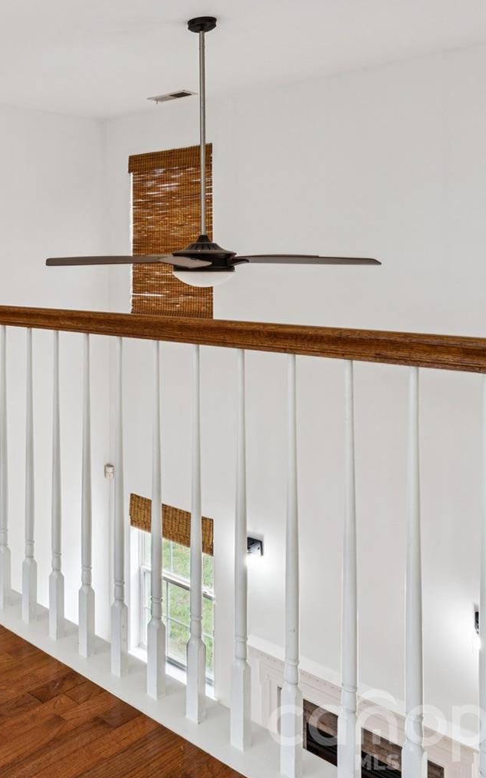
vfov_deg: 55.2
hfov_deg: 32.3
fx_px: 726
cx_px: -56
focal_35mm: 34
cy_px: 259
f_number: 13
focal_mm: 16.6
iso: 200
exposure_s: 1/5
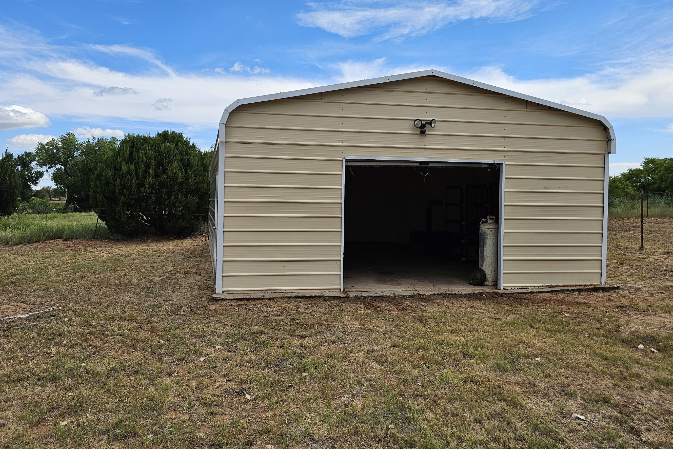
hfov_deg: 67.2
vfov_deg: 47.8
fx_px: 505
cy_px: 194
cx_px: 305
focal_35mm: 27
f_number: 1.7
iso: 20
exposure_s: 1/1142
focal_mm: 6.3
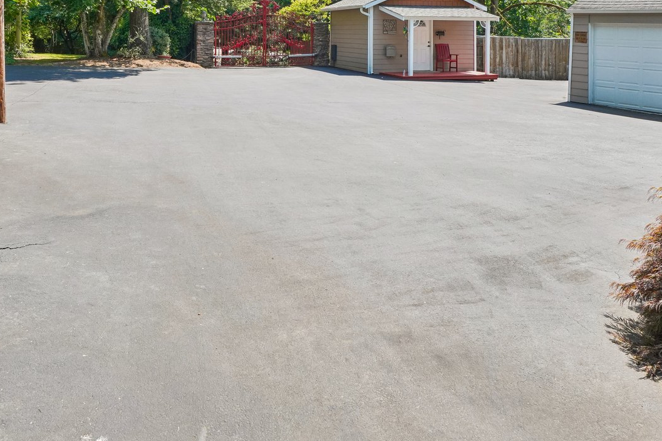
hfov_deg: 60.1
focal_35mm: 31
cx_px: 292
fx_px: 570
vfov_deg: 39.6
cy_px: 52
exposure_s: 1/500
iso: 400
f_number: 8
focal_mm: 16
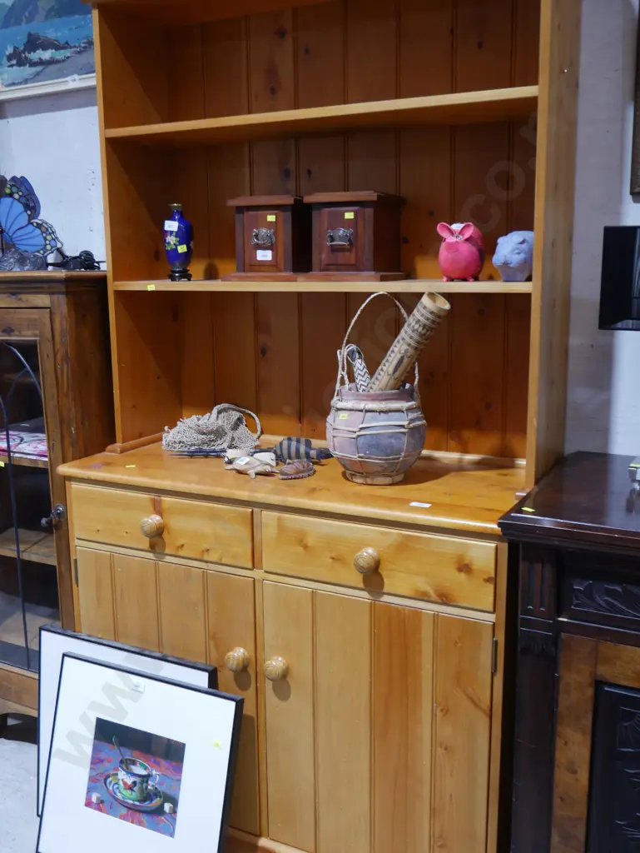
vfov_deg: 51.3
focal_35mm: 36
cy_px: 426
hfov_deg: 39.7
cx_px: 320
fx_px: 887
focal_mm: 18
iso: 500
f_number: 4
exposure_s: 1/60
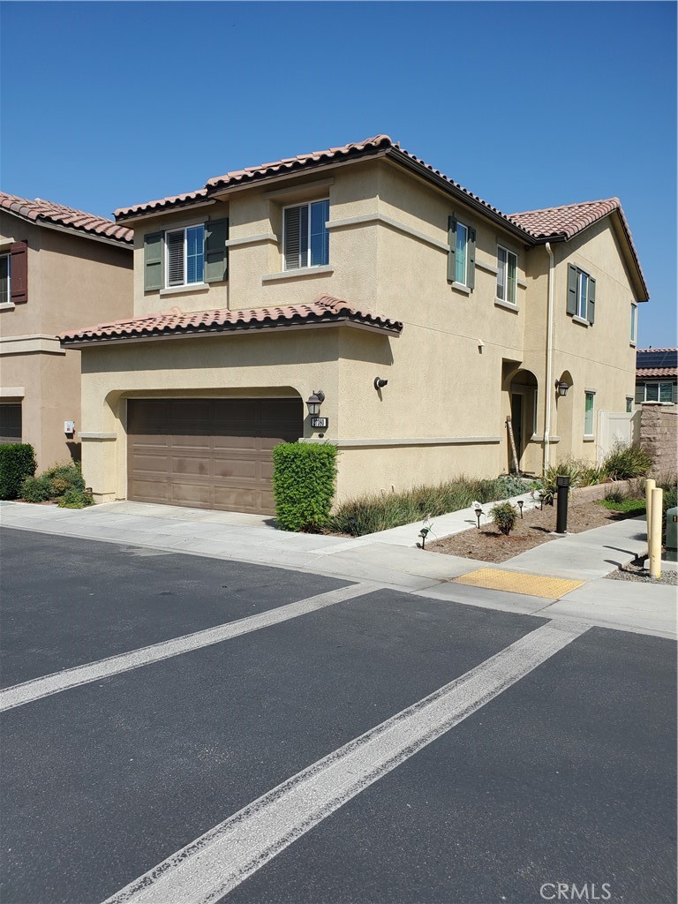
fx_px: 679
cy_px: 452
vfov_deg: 67.3
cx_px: 339
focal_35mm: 26
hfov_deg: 53.1
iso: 50
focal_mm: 4.3
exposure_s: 1/1858
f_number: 2.4
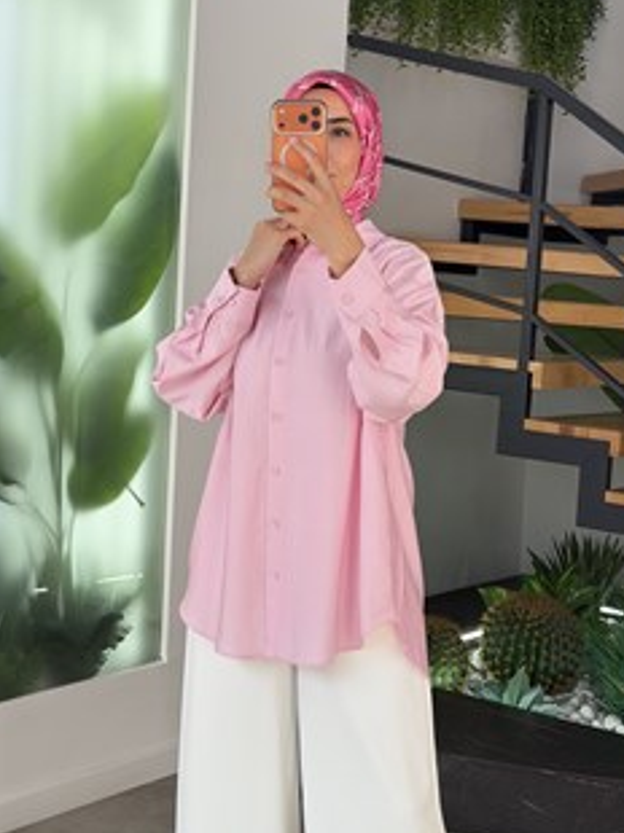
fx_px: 1540
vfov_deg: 30.3
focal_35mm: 64
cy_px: 391
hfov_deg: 22.9
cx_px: 261
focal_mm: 6.76
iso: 64
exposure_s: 1/371
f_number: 1.78
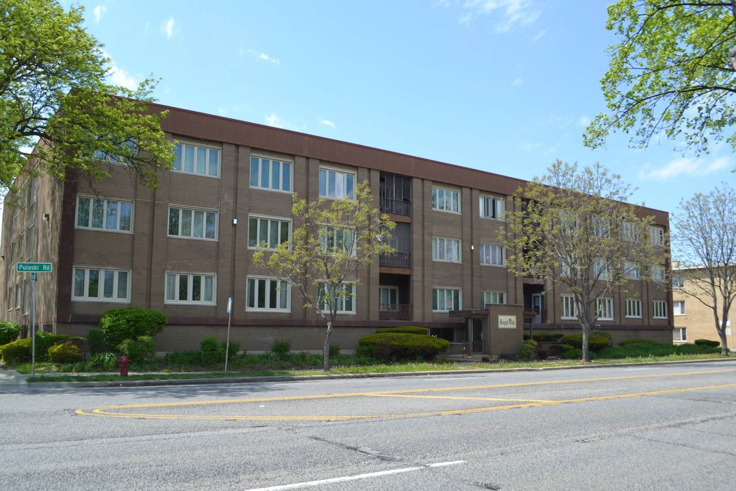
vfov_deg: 43.6
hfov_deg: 61.9
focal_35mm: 30
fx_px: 613
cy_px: 246
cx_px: 368
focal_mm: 20
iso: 100
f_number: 7.1
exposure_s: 1/200
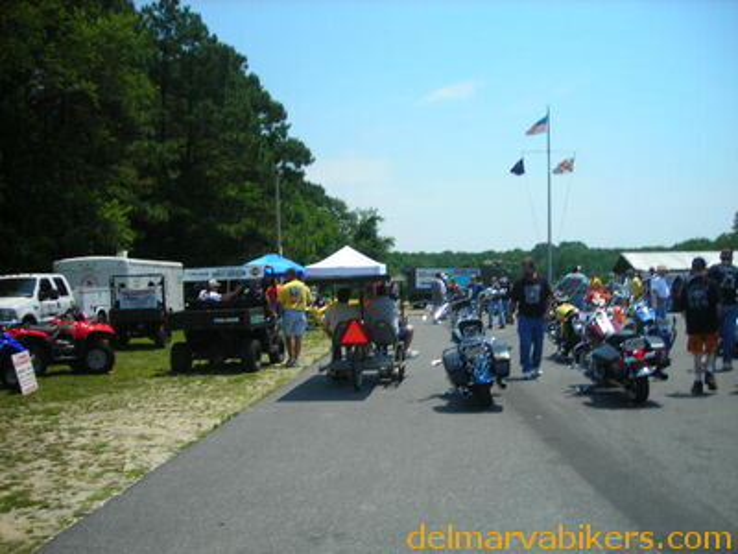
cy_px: 277
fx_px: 810
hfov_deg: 49.0
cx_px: 369
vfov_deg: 37.7
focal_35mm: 38
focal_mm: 6.3
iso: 50
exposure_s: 1/202
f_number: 6.4
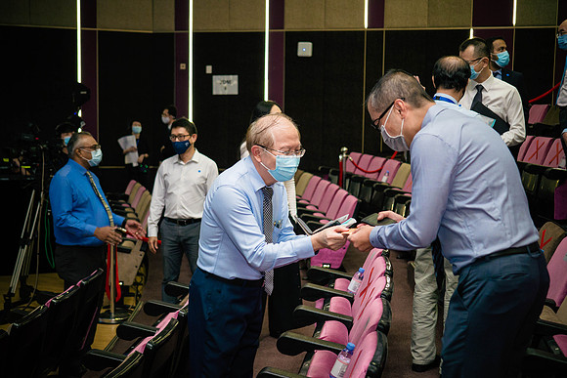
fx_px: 836
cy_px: 189
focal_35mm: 53
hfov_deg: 37.5
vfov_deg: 25.5
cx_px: 284
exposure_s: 1/100
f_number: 1.8
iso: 1250
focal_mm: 25
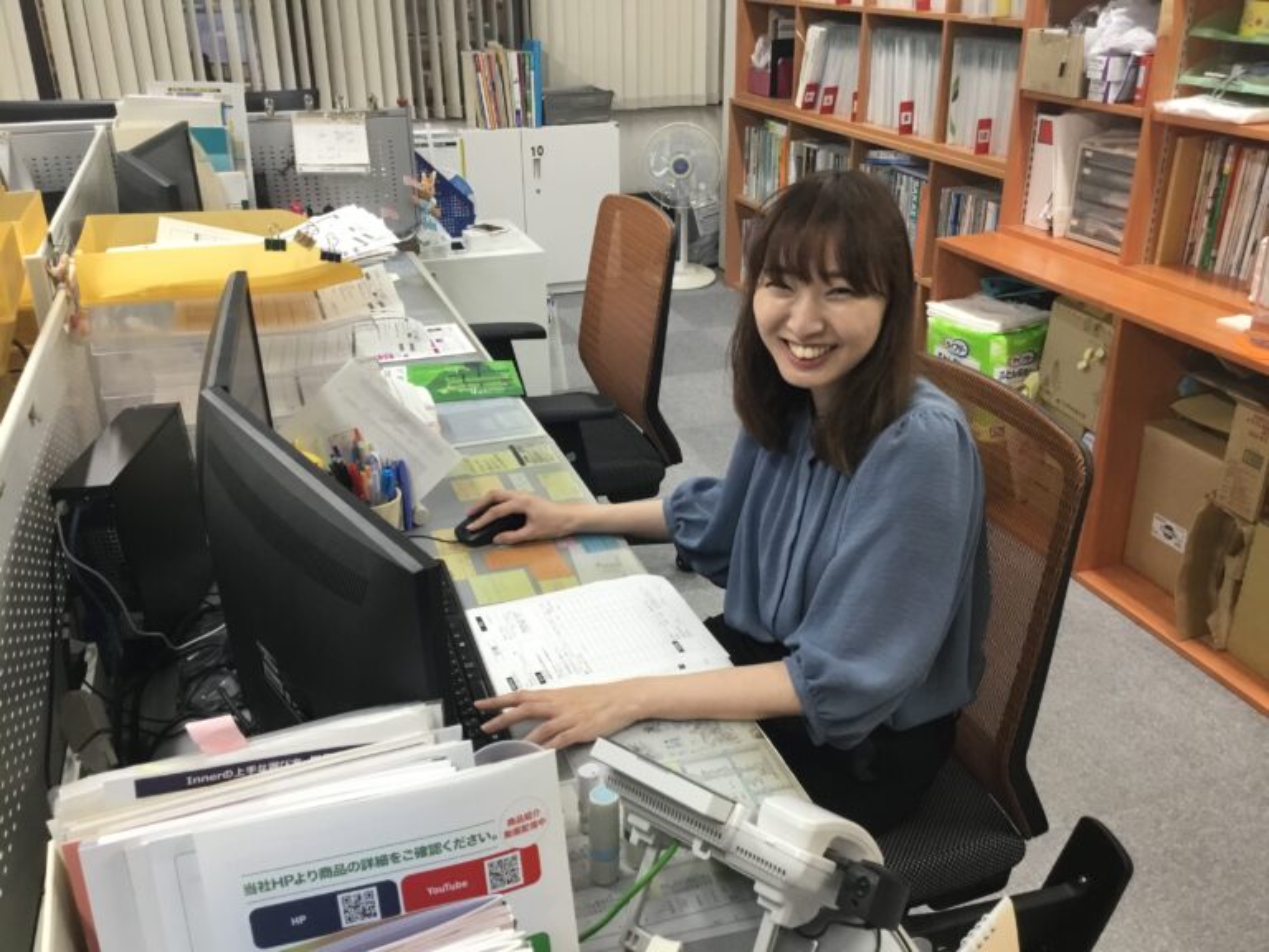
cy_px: 476
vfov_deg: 45.4
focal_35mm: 31
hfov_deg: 58.4
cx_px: 634
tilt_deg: -25.0
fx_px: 1136
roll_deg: +1.9
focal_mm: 3.3
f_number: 2.4
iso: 50
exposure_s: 1/30
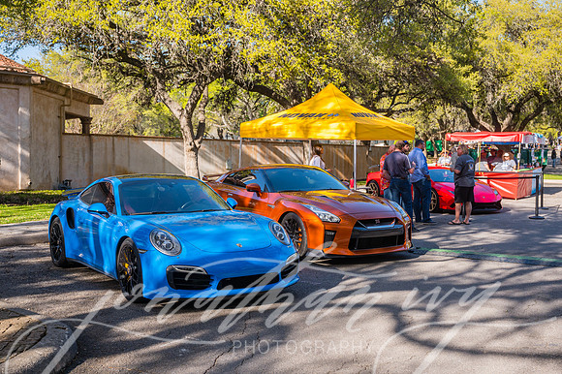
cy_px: 187
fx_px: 624
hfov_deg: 48.5
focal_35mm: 40
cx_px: 281
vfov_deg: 33.4
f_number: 4
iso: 400
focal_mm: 40
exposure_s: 1/1600
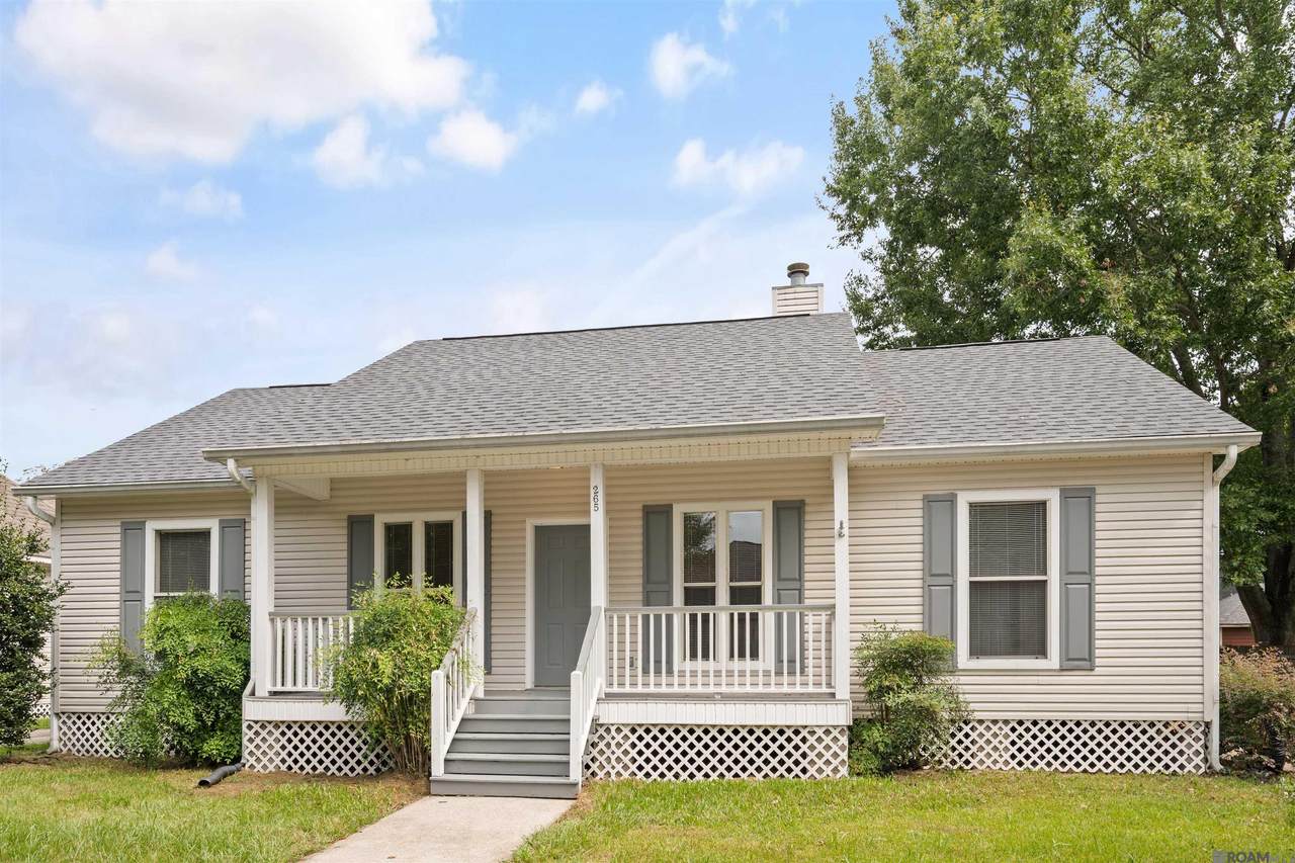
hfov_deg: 77.3
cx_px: 648
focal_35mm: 22
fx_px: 809
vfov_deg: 56.1
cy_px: 432
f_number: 10
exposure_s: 1/50
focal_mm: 22.5
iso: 200
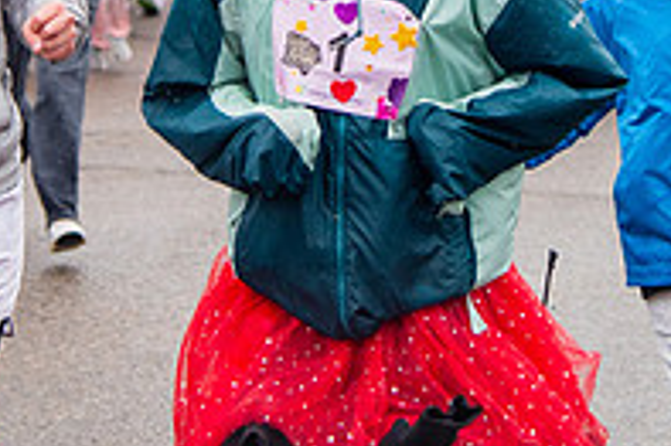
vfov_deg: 7.5
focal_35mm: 180
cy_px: -209
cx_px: 329
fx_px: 3352
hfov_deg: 11.4
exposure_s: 1/1250
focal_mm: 52
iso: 1600
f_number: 4
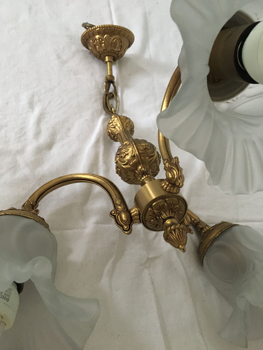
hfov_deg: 48.2
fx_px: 294
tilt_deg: -51.8
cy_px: 175
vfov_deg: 61.7
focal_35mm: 29
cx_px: 132
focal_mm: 4.15
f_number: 2.2
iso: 200
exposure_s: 1/25
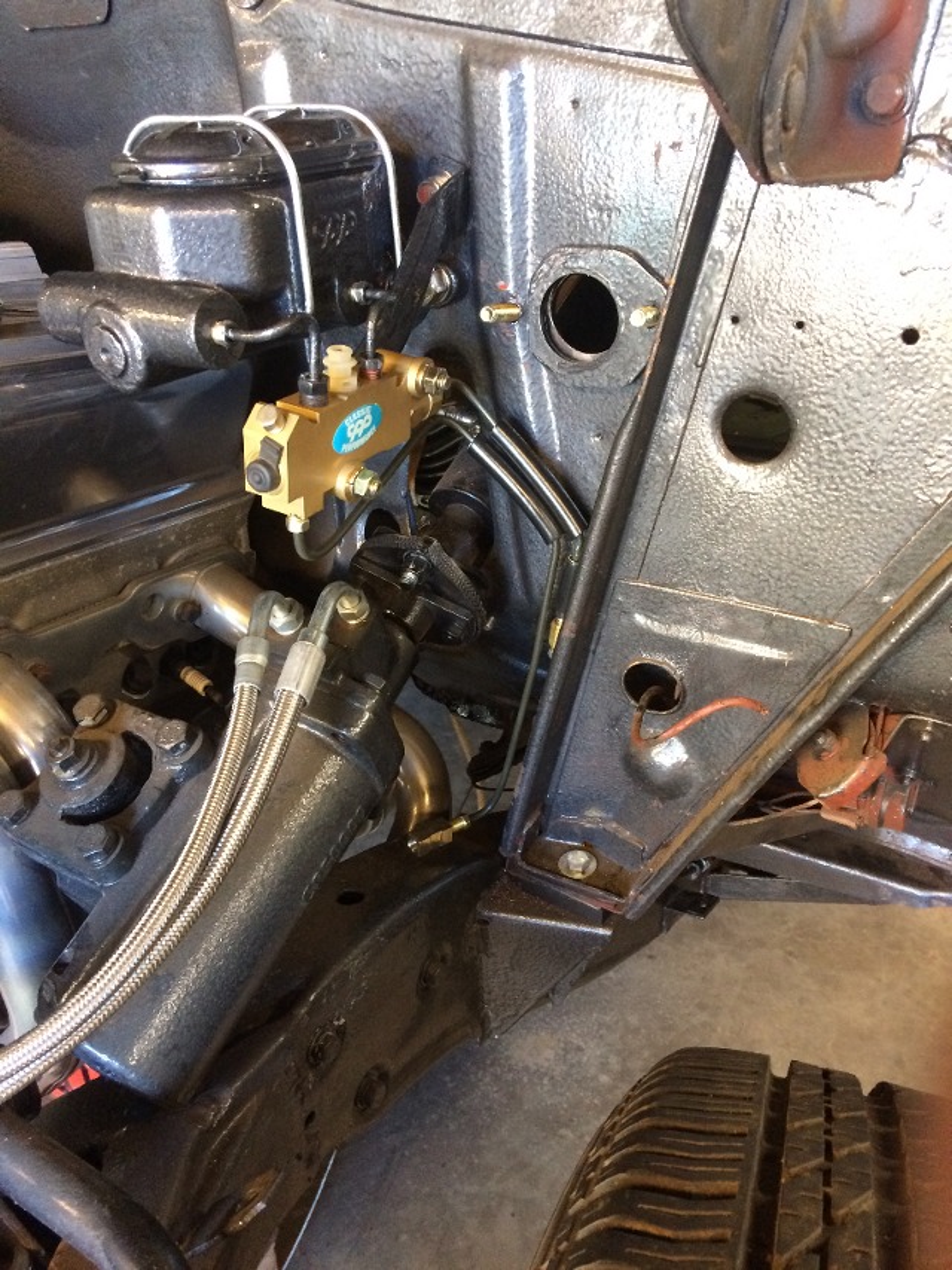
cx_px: 476
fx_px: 1064
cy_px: 635
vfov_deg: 61.7
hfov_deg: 48.2
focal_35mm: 29
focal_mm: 4.15
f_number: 2.2
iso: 320
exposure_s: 1/24
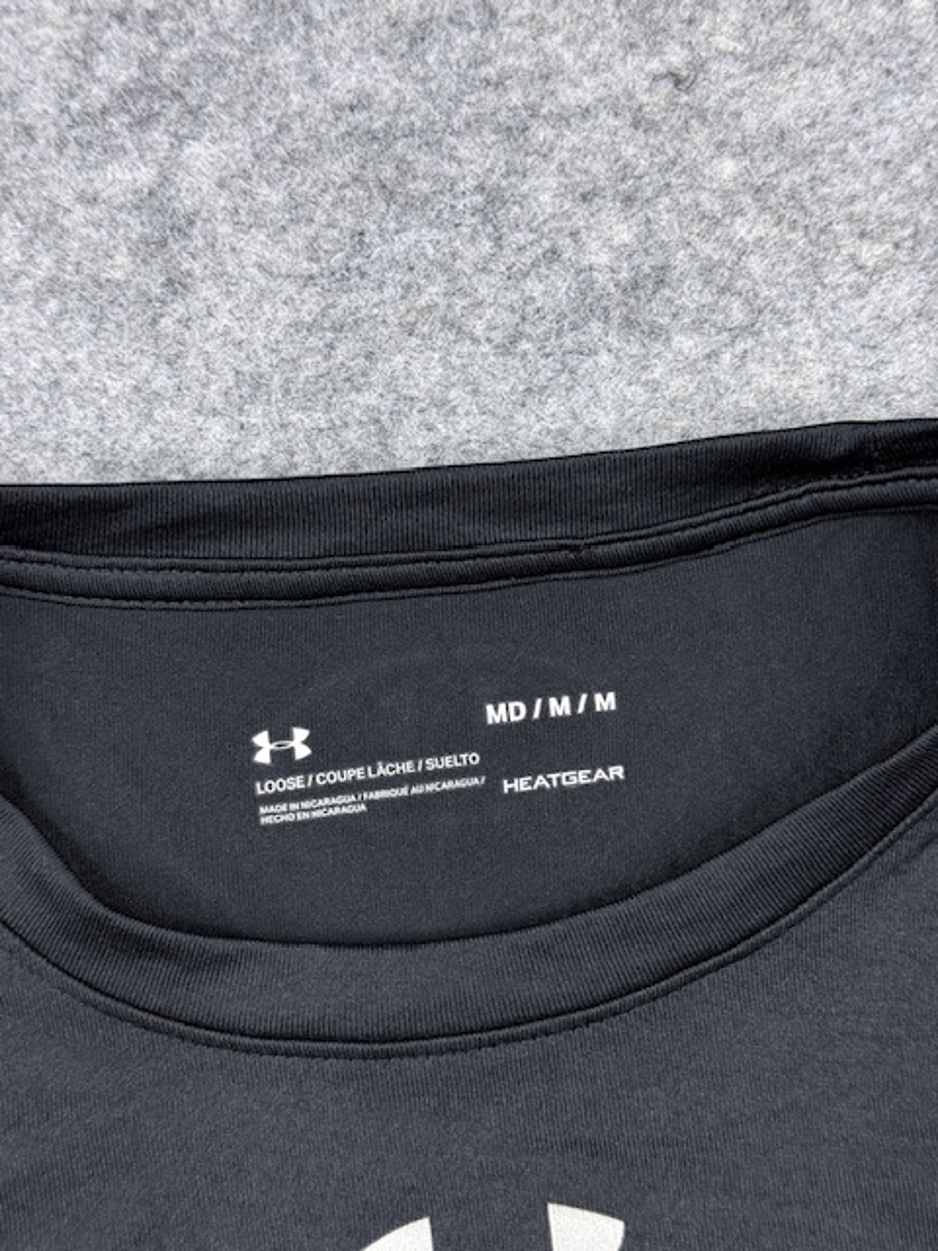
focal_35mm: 48
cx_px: 469
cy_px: 626
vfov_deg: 39.7
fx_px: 1734
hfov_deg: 30.3
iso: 160
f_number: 1.78
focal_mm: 6.76
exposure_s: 1/100
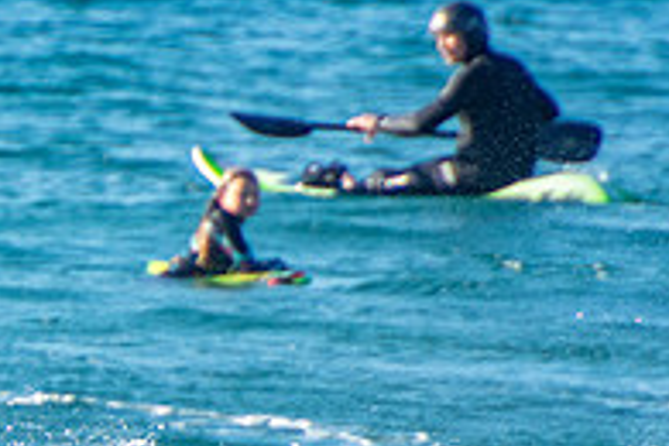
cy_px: 561
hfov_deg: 1.2
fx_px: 33169
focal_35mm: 1785
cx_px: -247
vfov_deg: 0.8
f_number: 5.6
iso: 450
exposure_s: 1/1250
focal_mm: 400
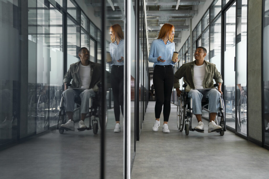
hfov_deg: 49.5
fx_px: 291
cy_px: 90
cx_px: 134
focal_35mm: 39
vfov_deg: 34.2
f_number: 3.2
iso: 640
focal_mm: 39
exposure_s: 1/250
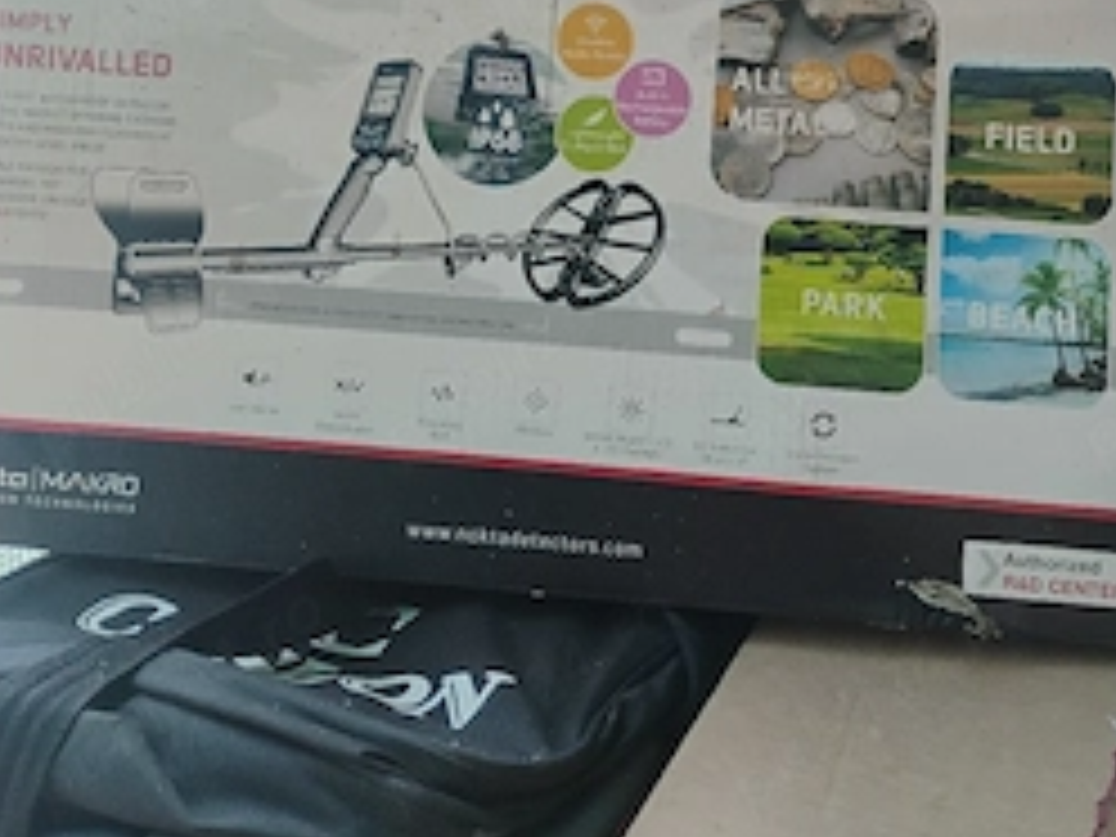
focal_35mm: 45
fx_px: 1451
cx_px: 616
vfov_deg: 30.4
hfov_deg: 42.0
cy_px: 50
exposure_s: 1/100
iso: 185
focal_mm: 4.26
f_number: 1.8
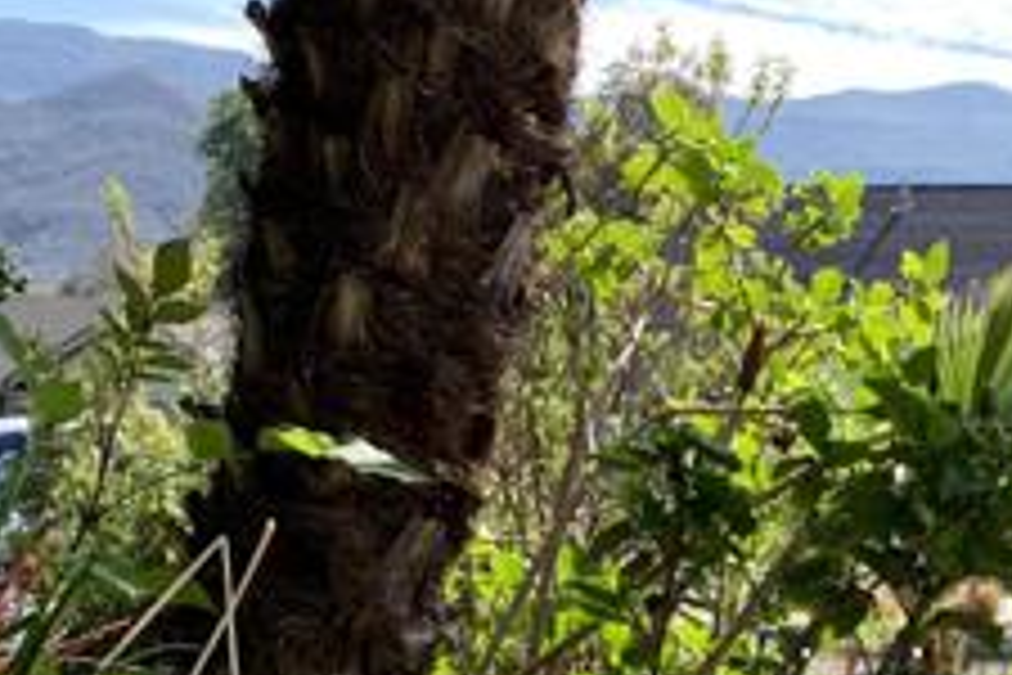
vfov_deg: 16.4
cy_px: 963
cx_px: 927
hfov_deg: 25.4
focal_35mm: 77
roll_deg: -1.5
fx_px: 2164
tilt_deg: -13.0
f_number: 1.8
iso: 25
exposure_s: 1/771
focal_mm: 4.25
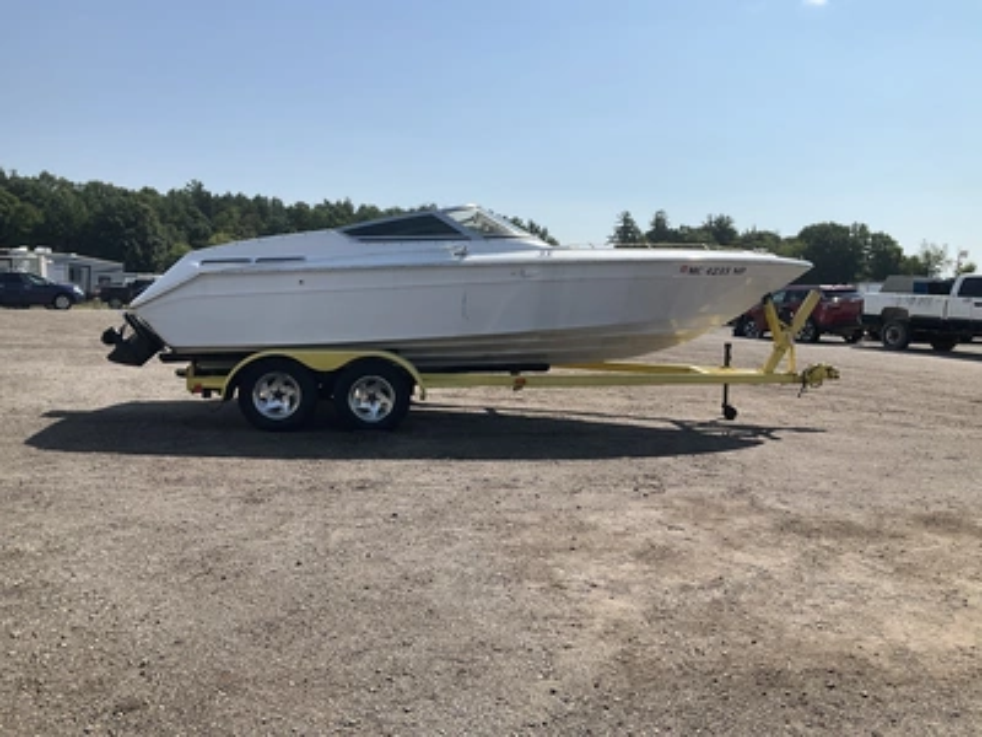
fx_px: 823
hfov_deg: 61.7
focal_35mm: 29
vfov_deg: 48.2
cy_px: 368
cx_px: 491
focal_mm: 3
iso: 25
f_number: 1.8
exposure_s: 1/2959
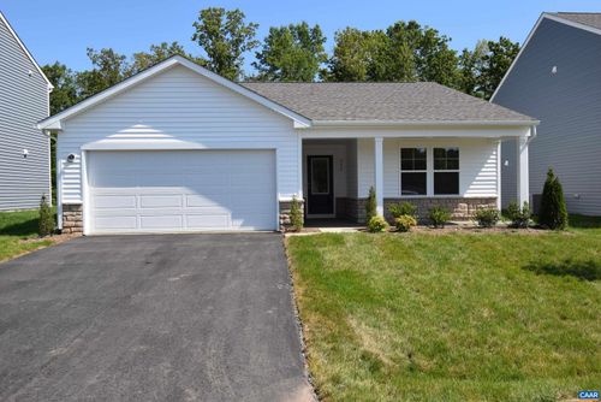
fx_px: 501
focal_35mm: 30
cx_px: 300
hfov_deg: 61.9
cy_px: 201
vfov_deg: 43.7
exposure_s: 1/320
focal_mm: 20
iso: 200
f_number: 9
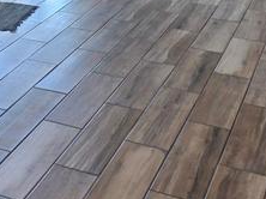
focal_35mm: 83
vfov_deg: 16.1
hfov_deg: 22.9
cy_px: -110
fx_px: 637
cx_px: 16
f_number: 1.7
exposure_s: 1/101
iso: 25
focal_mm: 6.3
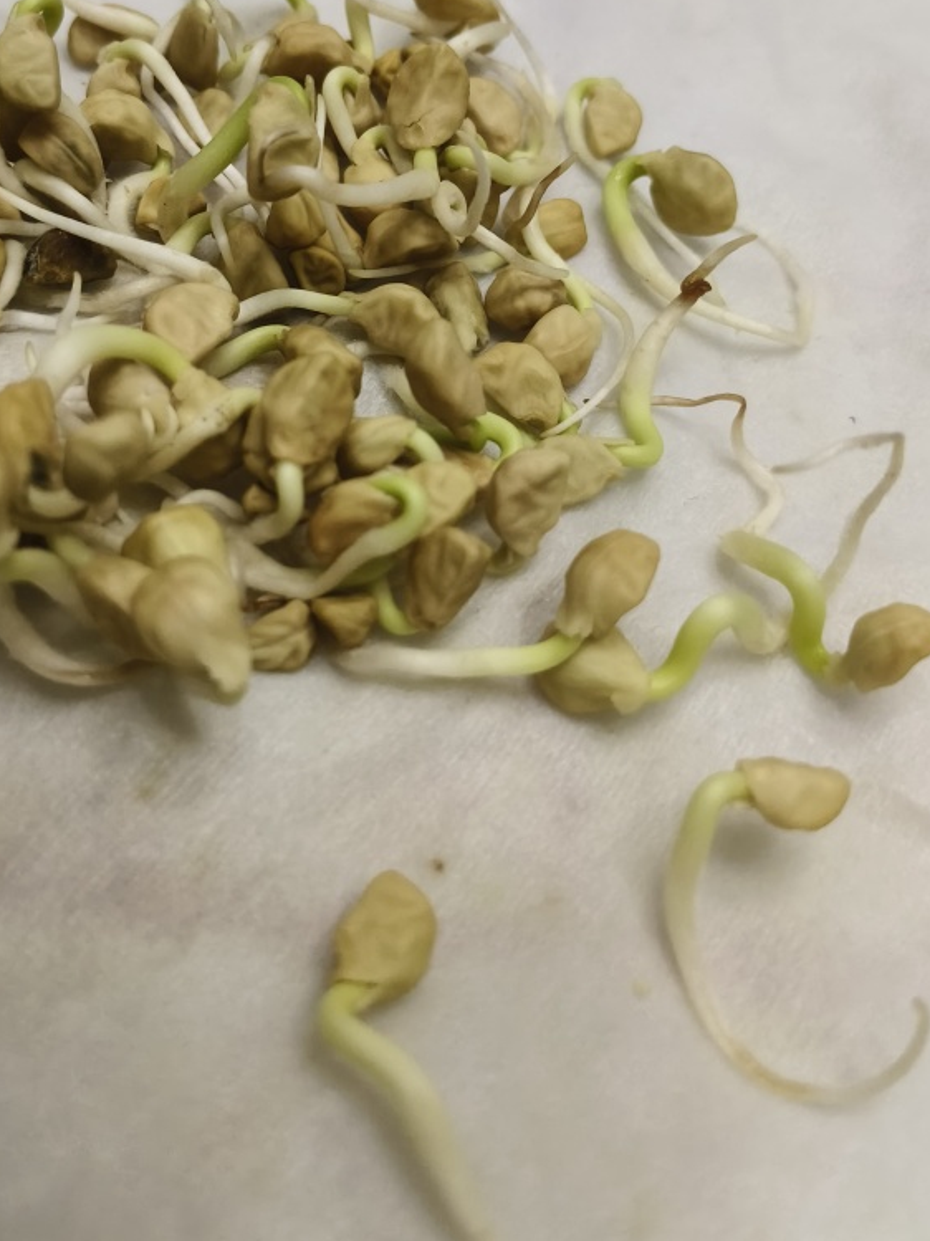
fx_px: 1326
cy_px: 383
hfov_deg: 38.5
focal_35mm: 37
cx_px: 362
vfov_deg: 49.0
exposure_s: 1/50
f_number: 1.79
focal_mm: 4.84
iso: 1131
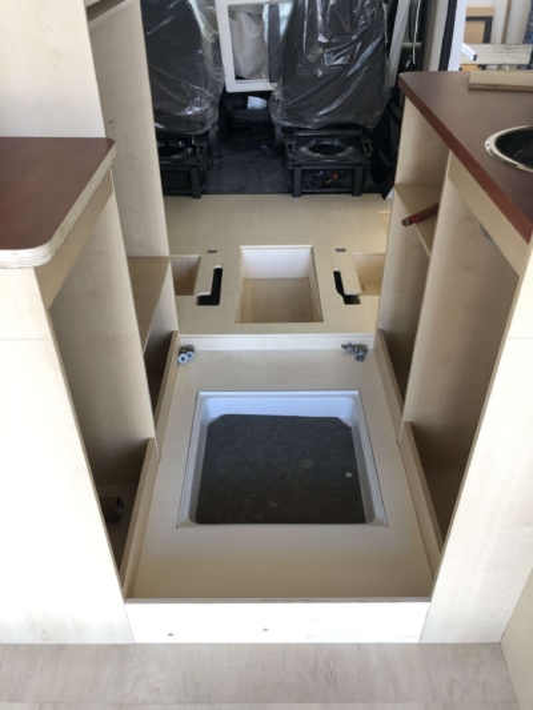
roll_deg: +0.7
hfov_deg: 49.8
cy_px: 355
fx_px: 575
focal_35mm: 28
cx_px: 266
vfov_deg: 63.4
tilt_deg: -37.6
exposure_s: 1/33
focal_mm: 4
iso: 25
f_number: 1.8
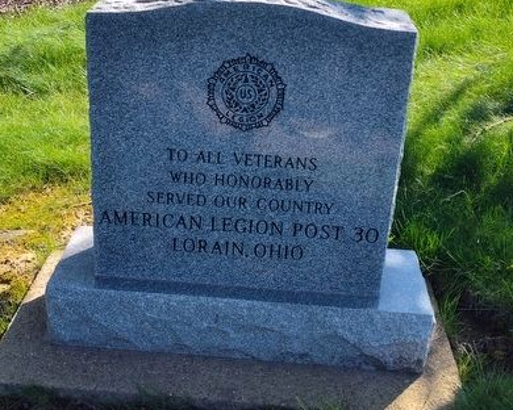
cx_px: 233
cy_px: 138
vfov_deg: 32.5
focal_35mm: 46
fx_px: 698
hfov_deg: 40.3
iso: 100
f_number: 1.8
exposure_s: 1/847
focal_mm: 5.56
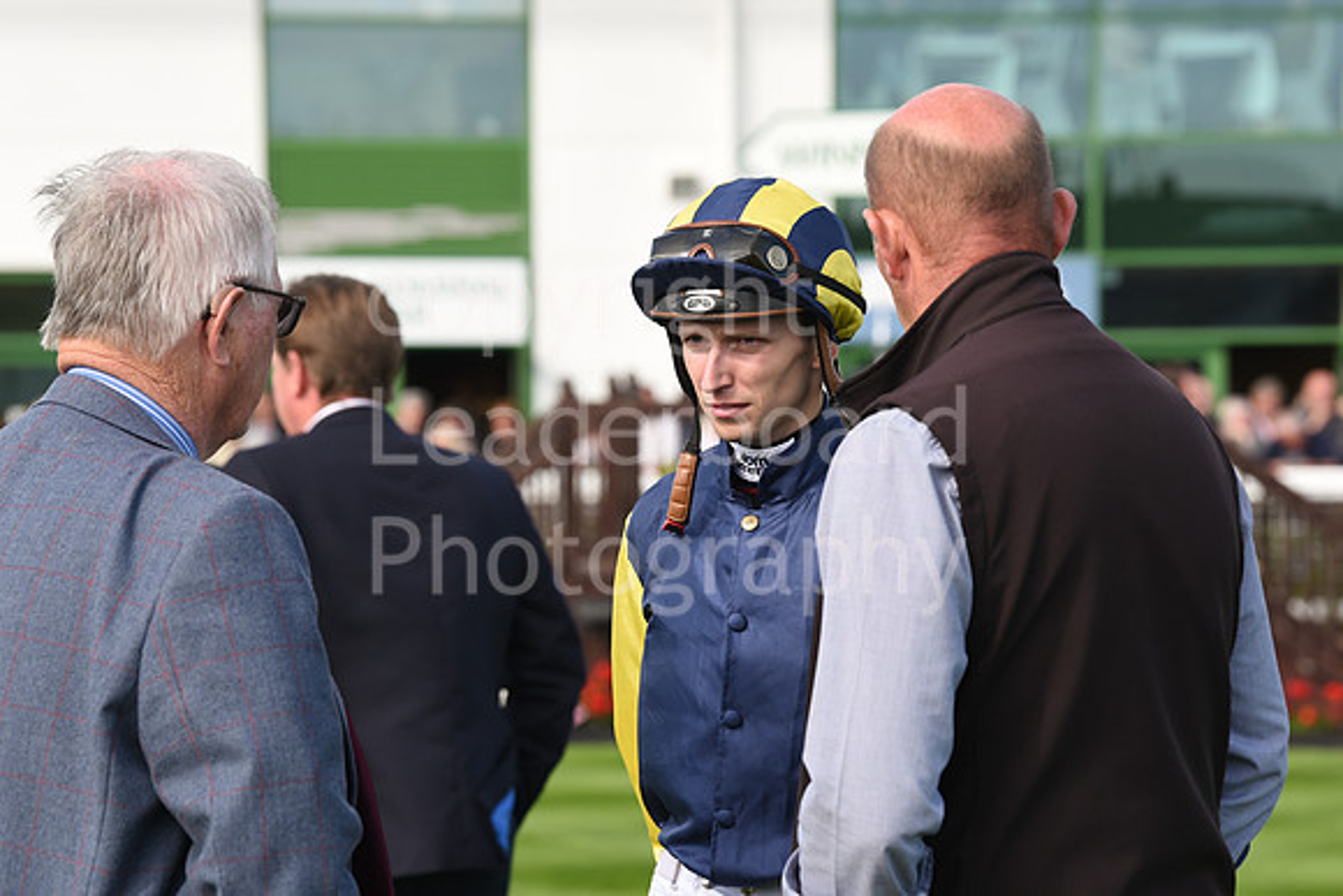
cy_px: 448
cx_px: 672
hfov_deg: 13.7
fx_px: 5597
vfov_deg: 9.2
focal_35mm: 150
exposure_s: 1/1000
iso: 640
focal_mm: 150
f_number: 6.3
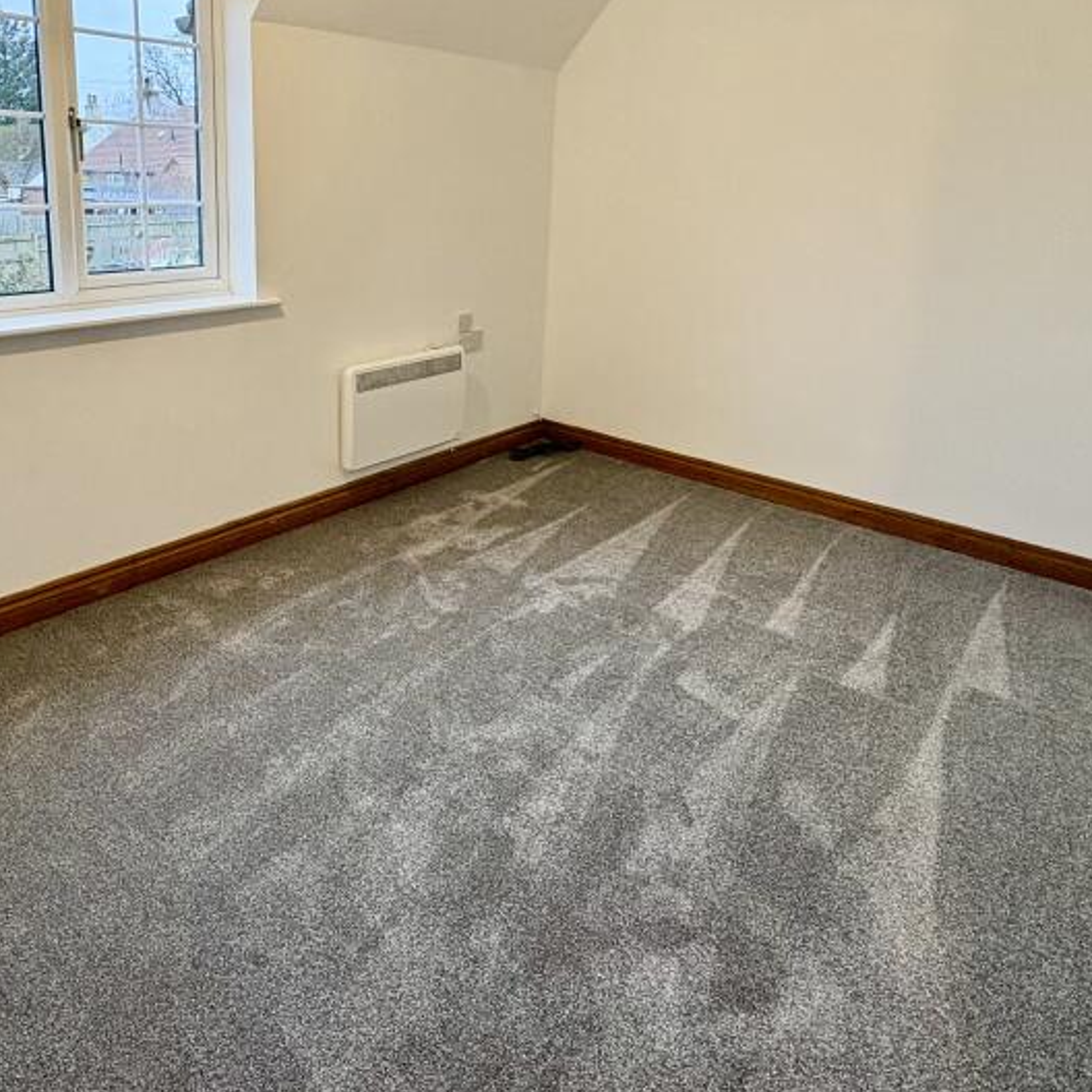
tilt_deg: -10.8
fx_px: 857
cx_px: 443
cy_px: 341
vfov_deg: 63.0
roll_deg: -1.0
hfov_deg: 64.5
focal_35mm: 24
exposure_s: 1/50
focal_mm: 2.22
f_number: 2.2
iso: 160
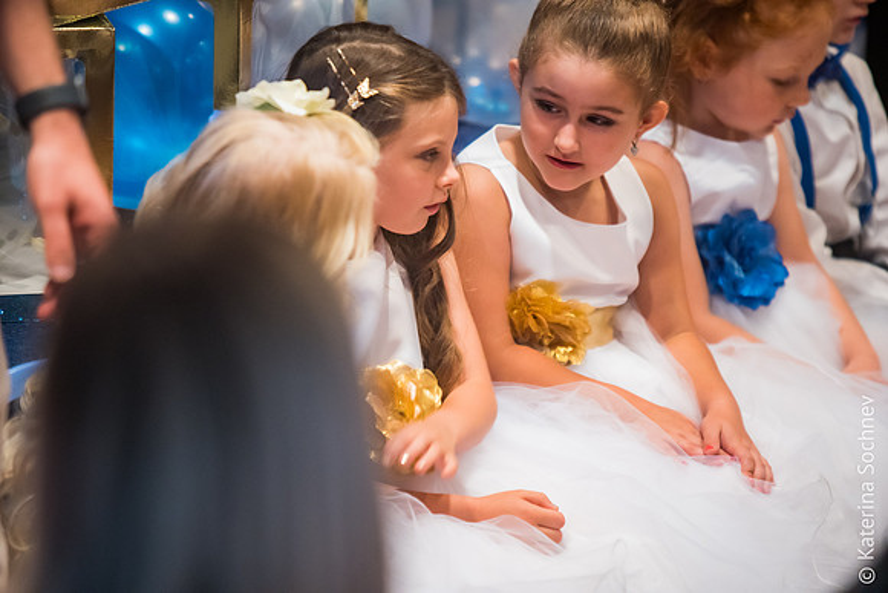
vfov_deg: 6.9
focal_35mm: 200
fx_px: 4934
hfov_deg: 10.3
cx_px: 444
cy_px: 296
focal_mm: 200
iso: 3200
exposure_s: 1/200
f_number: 2.8
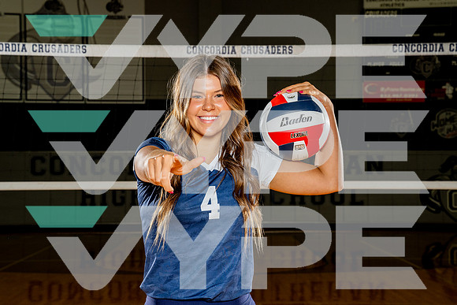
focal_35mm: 76
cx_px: 228
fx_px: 959
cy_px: 144
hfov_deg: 26.8
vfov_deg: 18.1
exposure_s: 1/250
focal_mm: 70
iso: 1000
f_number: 8
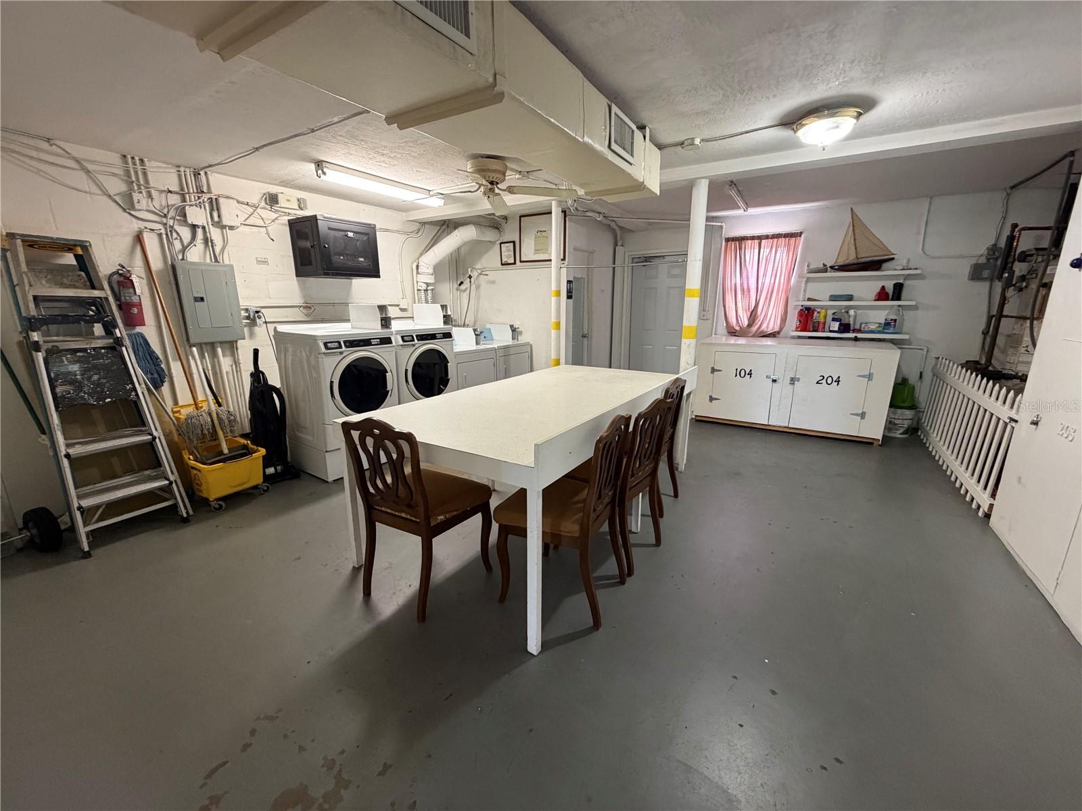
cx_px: 541
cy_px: 406
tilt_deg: -12.8
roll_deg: +0.9
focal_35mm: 14
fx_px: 438
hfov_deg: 102.1
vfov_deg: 85.7
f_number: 2.2
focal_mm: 2.22
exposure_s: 1/60
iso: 320
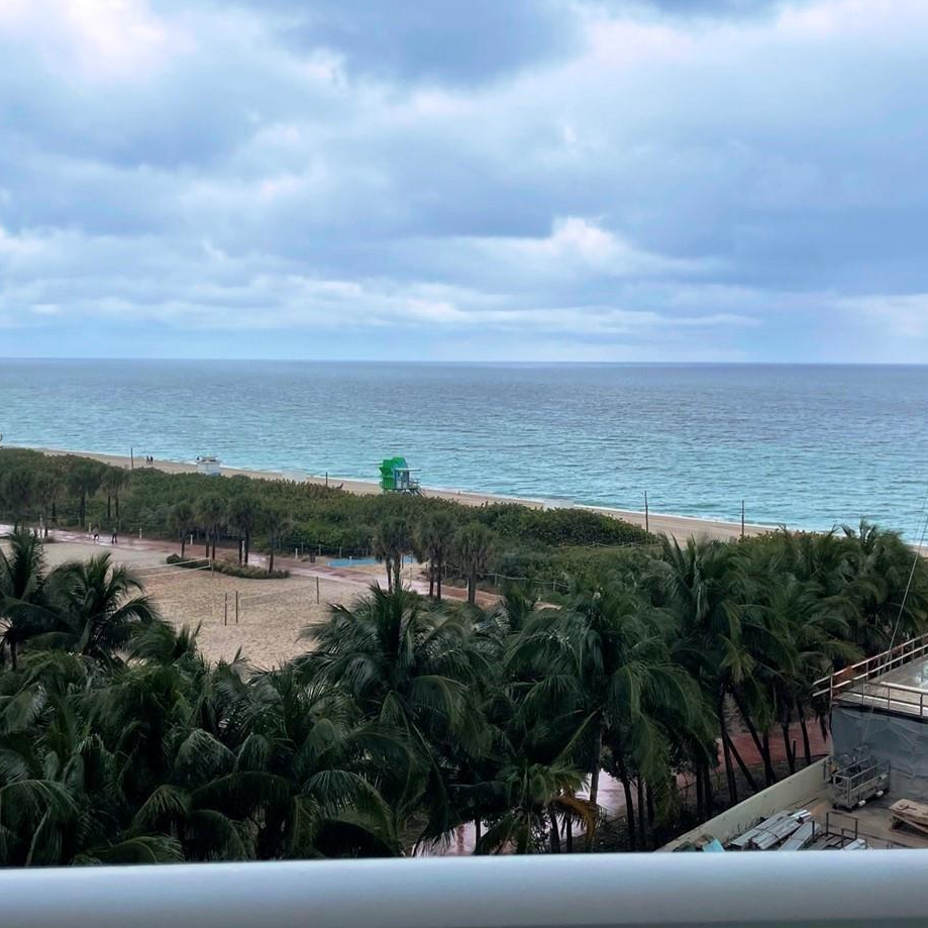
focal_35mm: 40
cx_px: 487
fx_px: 1213
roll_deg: -0.6
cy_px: 441
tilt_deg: -4.3
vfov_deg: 41.8
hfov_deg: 41.8
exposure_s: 1/1062
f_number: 1.6
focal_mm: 4.2
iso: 32
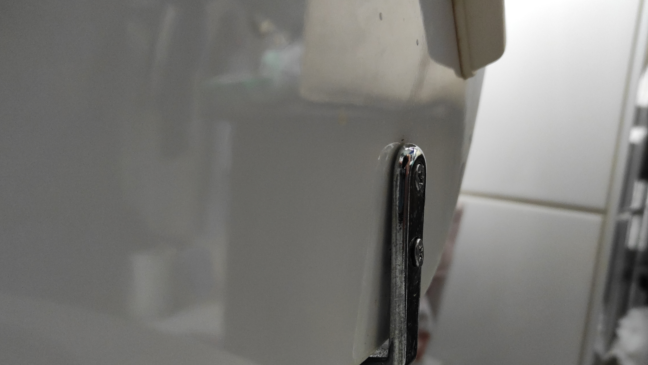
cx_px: 327
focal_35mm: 28
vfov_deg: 41.4
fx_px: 481
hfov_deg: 67.9
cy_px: 213
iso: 915
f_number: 1.89
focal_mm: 5.43
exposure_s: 1/33
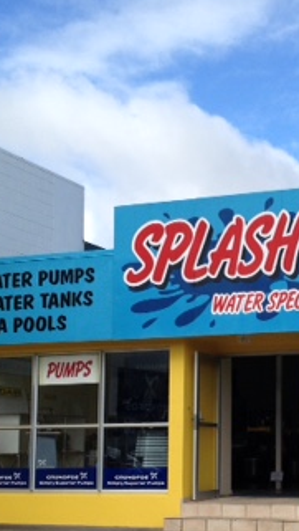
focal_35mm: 76
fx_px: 1069
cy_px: 356
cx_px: 292
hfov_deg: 15.6
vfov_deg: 27.7
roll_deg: +0.2
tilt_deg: +3.2
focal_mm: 4.28
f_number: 2.4
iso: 50
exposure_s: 1/1227
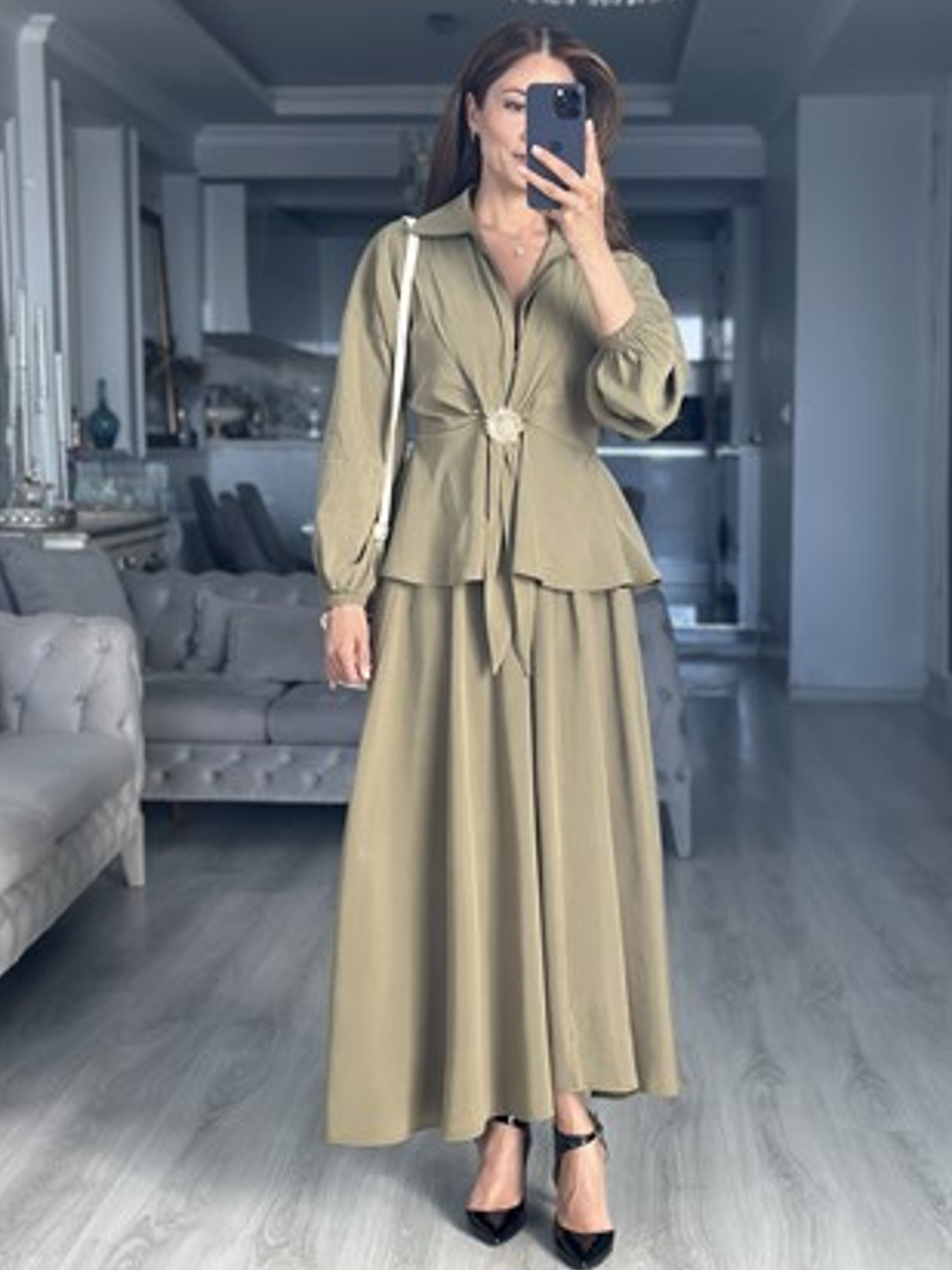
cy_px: 601
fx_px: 2163
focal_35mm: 59
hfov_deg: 24.8
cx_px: 508
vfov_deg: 32.7
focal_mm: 6.86
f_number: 1.78
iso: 125
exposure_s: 1/159
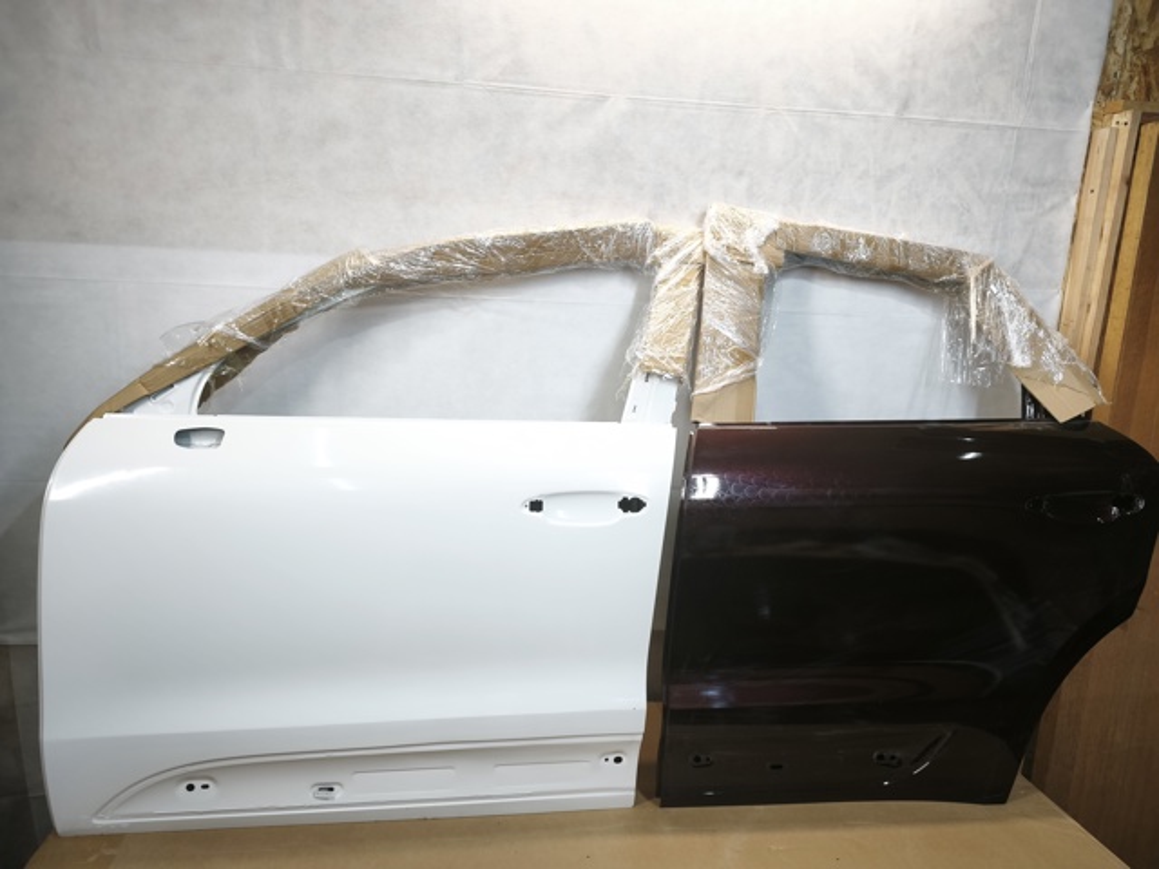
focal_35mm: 23
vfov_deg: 58.9
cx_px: 580
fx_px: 770
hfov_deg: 73.9
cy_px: 434
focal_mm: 6.45
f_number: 1.62
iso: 125
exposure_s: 1/99.9
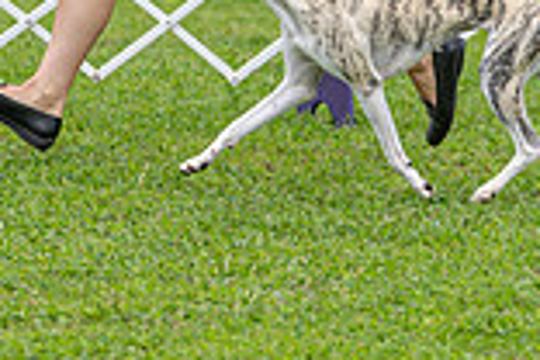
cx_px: 350
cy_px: -303
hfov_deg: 3.4
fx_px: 9029
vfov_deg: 2.3
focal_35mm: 602
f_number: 4
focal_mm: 162
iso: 250
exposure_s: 1/1000
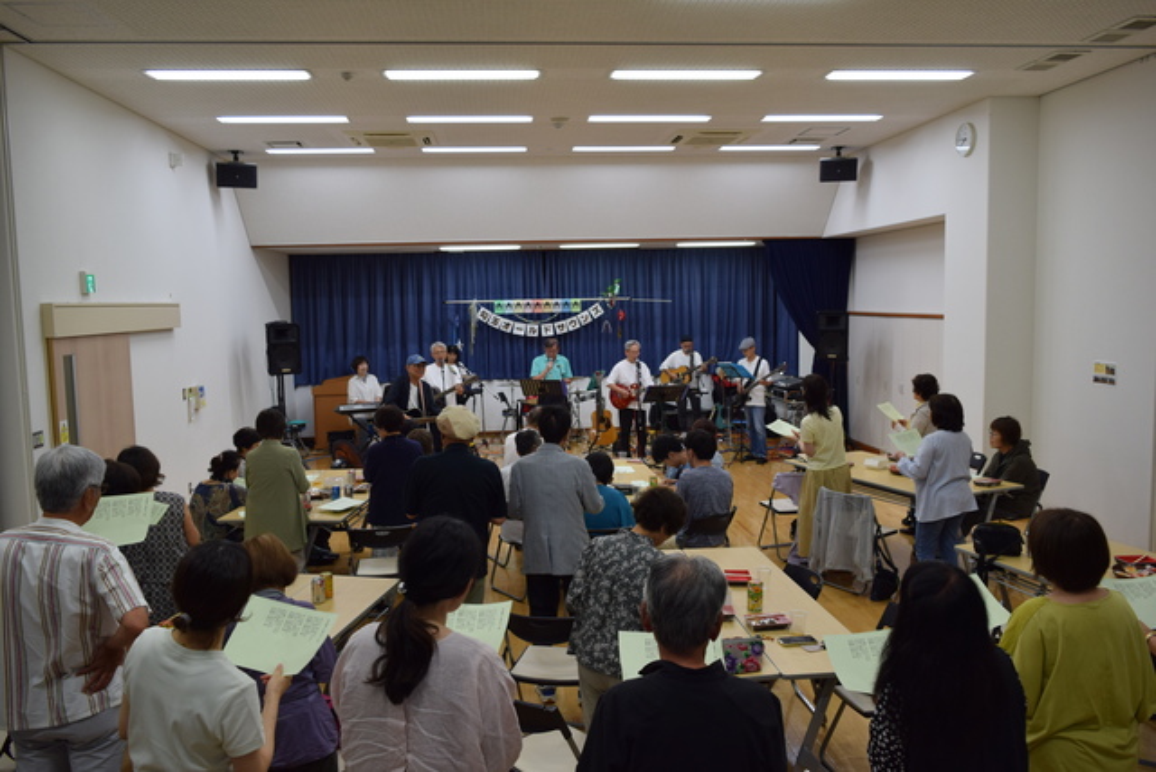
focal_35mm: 27
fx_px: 867
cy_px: 386
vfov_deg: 48.0
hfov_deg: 67.4
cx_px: 578
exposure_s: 1/100
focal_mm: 18
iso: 400
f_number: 5
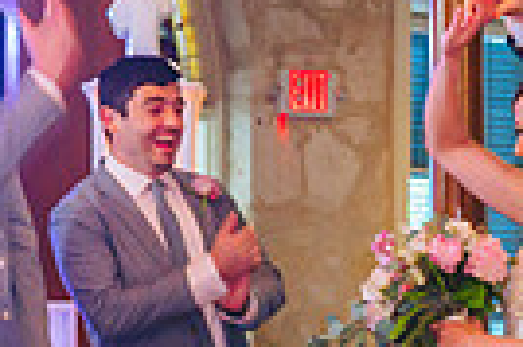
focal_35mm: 190
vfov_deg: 7.1
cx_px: 160
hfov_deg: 10.8
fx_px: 2757
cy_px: 511
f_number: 2.8
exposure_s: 1/80
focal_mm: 44
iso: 1600
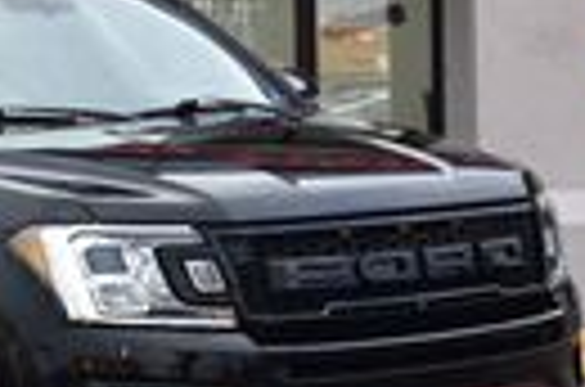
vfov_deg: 9.5
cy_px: 122
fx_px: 2327
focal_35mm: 144
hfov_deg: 14.2
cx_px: 104
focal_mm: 31
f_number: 8
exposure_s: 1/80
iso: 400
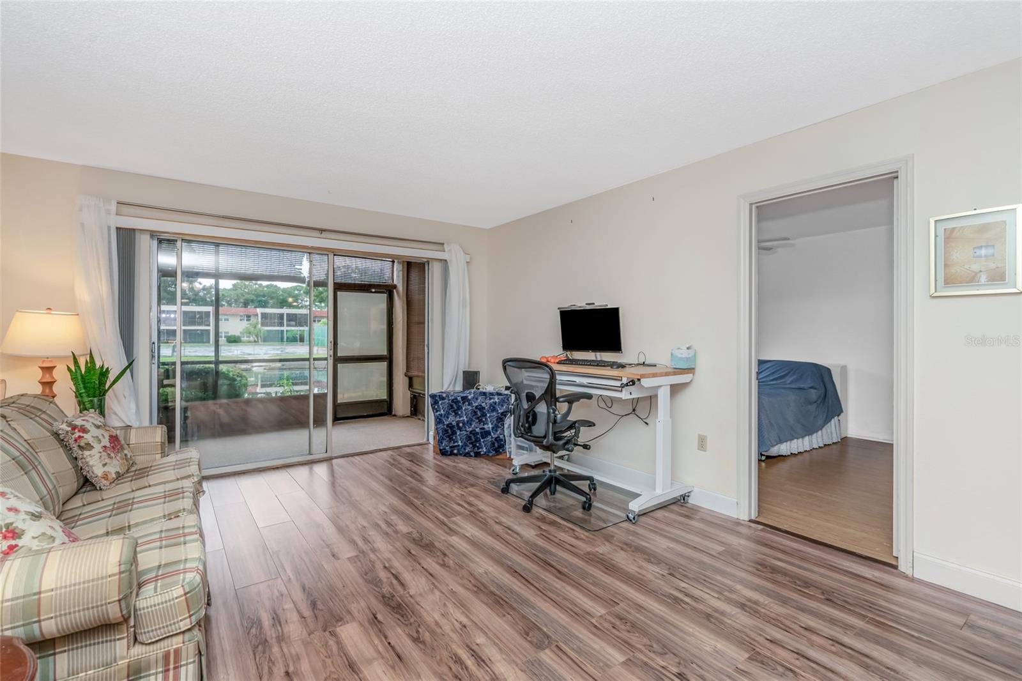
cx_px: 511
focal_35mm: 16
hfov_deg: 96.7
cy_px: 340
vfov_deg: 73.7
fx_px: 454
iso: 200
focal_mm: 16
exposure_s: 1/60
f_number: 8
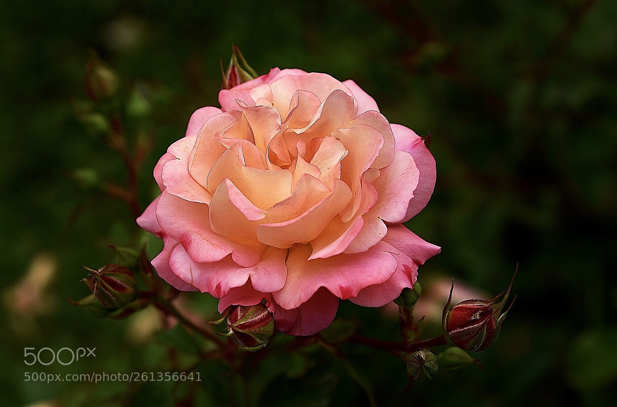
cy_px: 204
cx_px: 308
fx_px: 786
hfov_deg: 42.9
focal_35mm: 46
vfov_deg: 29.1
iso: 100
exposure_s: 1/320
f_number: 4.5
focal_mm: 46
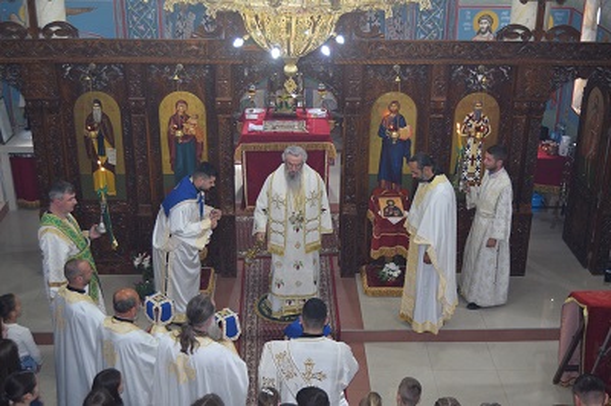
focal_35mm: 51
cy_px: 203
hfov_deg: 38.9
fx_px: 865
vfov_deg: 26.4
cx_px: 306
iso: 800
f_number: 5.6
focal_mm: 34
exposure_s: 1/125
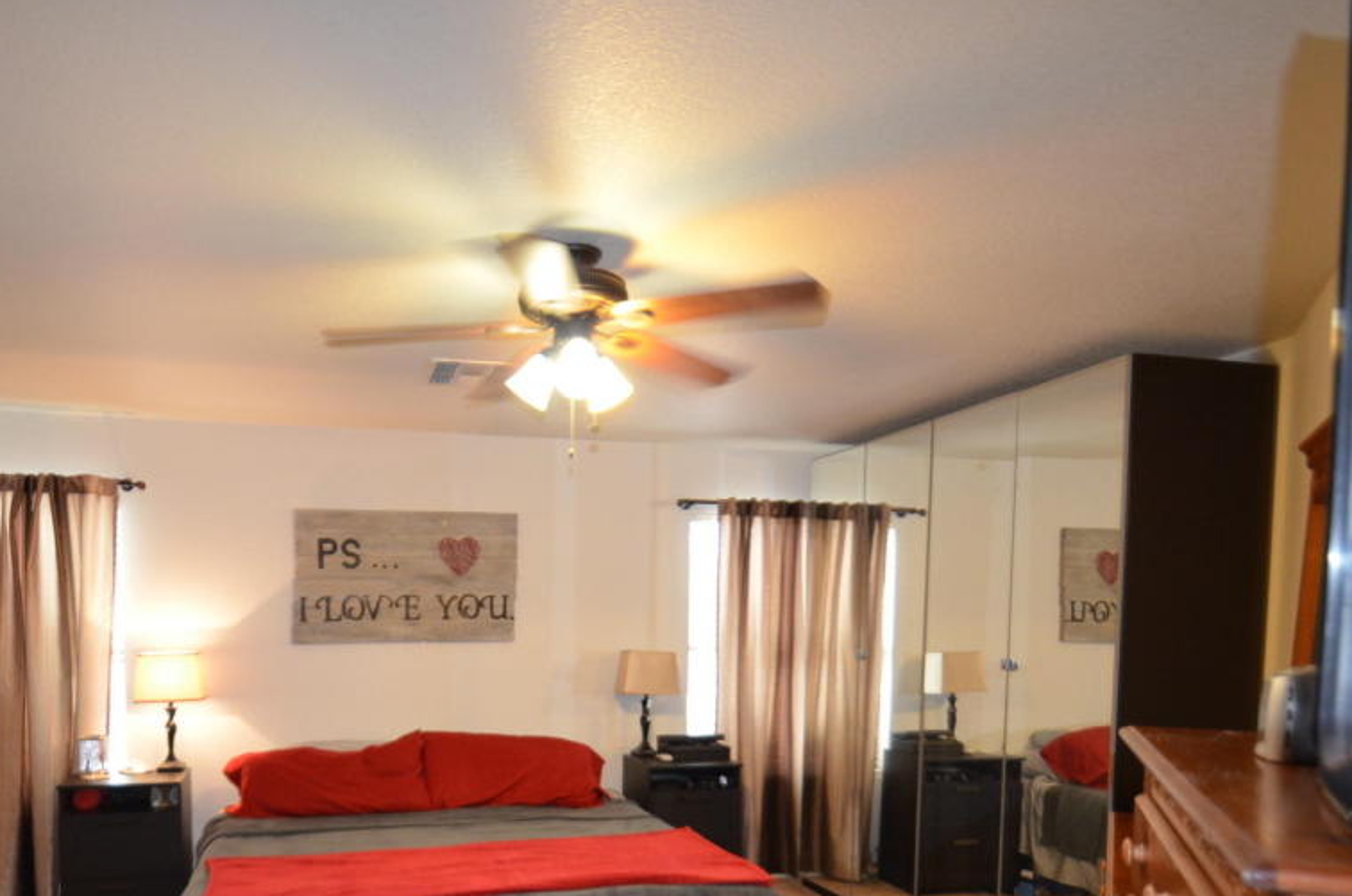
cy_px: 640
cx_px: 505
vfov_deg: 53.1
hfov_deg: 74.9
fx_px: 862
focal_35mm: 23
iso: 1250
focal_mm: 10
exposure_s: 1/60
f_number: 3.5
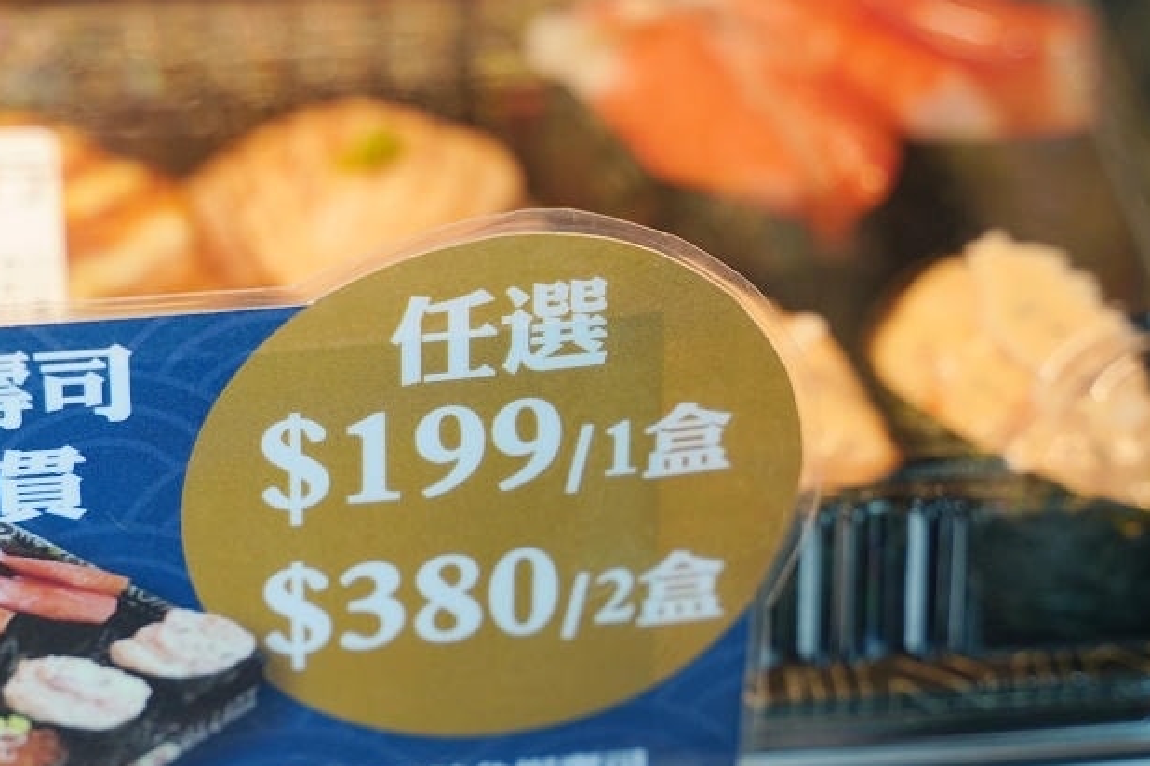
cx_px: 441
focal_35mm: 130
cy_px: 372
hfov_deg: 15.8
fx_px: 4152
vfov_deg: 10.5
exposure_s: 1/80
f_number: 4
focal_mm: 67
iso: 400
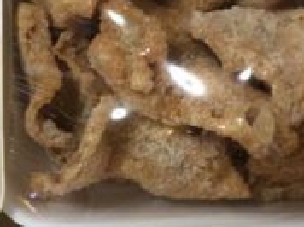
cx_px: 27
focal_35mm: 98
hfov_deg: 19.7
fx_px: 859
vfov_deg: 14.7
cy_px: 249
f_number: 2.2
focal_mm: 4.15
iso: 100
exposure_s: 1/30
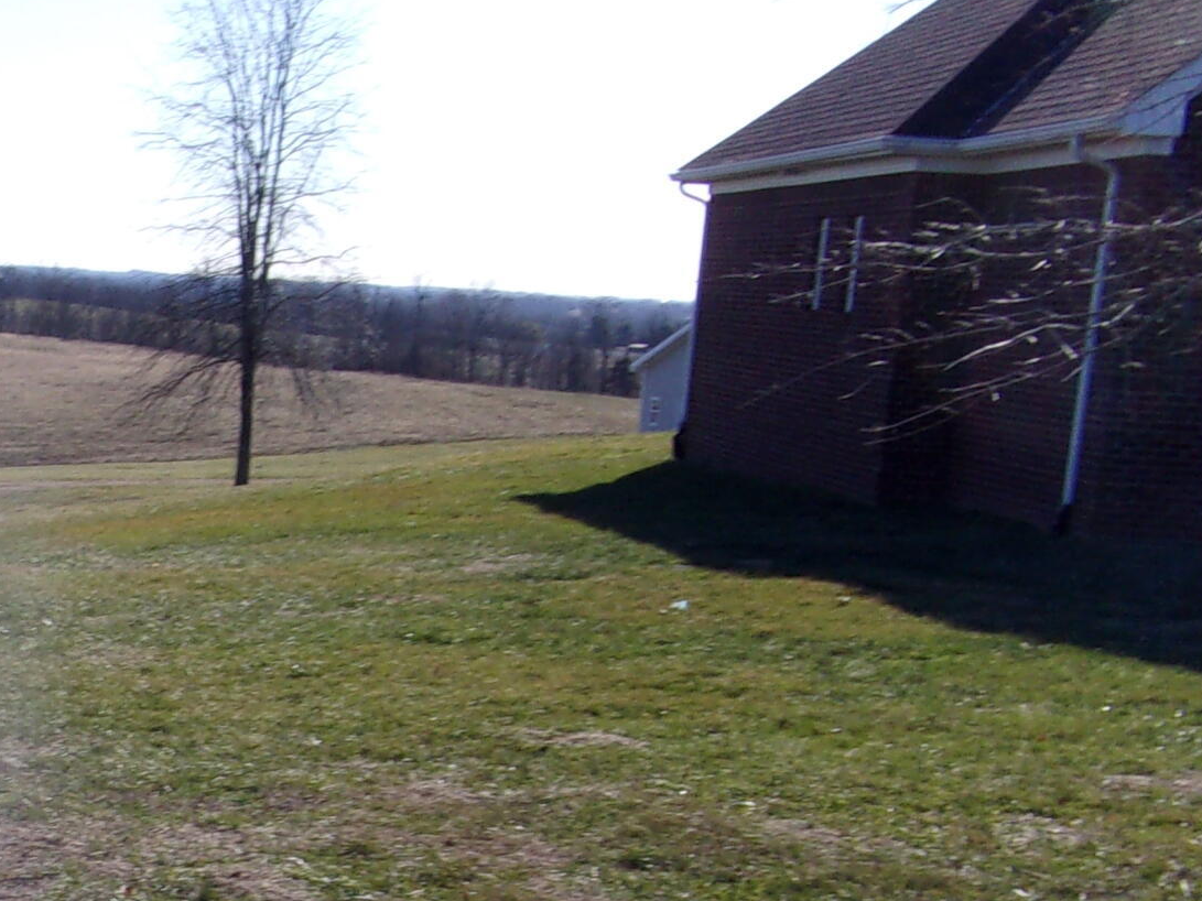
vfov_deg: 18.7
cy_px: 864
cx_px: 7
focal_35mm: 77
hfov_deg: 24.2
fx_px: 2673
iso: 80
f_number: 10.8
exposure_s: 1/90
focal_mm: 5.1
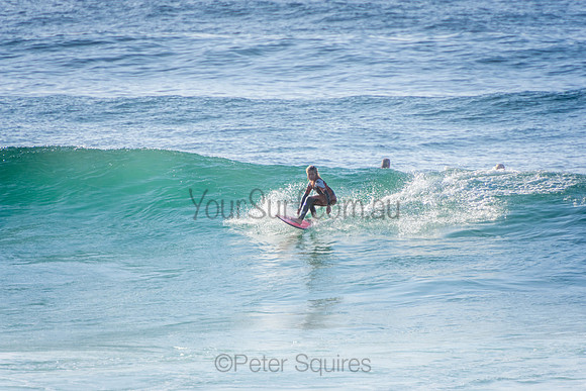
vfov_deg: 2.3
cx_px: 293
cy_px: 196
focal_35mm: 600
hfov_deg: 3.4
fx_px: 9768
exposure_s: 1/2000
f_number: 5.6
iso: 250
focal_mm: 400
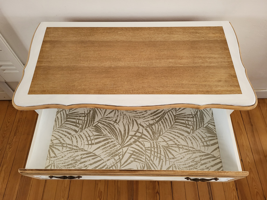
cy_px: 100
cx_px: 134
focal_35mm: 26
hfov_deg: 67.3
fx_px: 201
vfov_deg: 53.1
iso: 320
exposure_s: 1/100
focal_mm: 5.4
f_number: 1.8
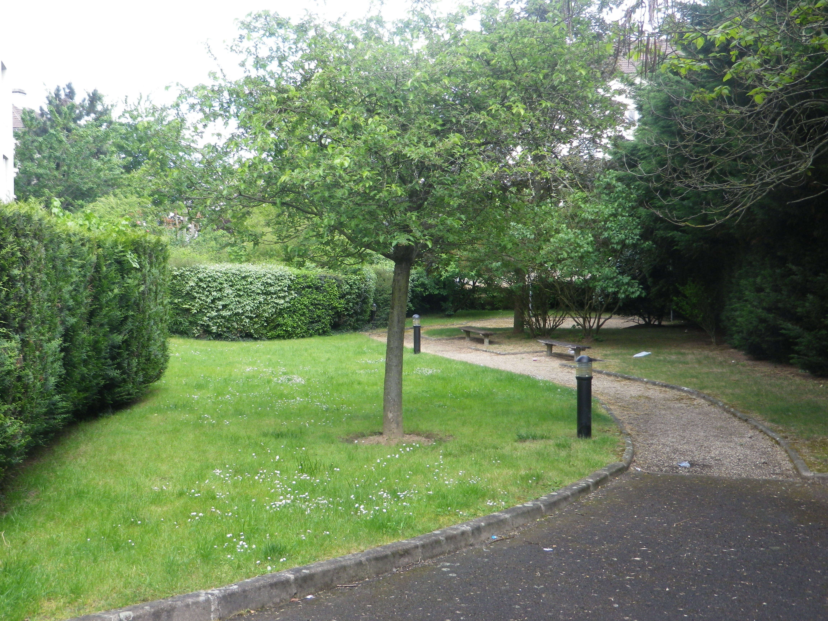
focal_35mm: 39
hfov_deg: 47.9
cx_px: 414
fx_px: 933
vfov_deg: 36.8
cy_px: 310
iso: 80
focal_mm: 7
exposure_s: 1/80
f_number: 4
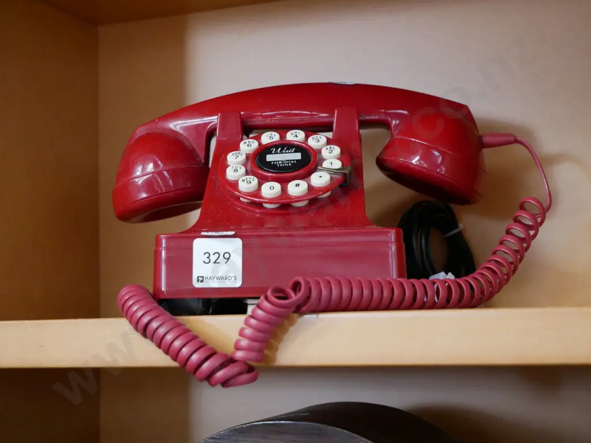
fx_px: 1024
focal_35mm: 60
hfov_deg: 32.2
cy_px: 222
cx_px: 296
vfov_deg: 24.4
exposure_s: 1/60
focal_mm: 30
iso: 3200
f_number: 4.9
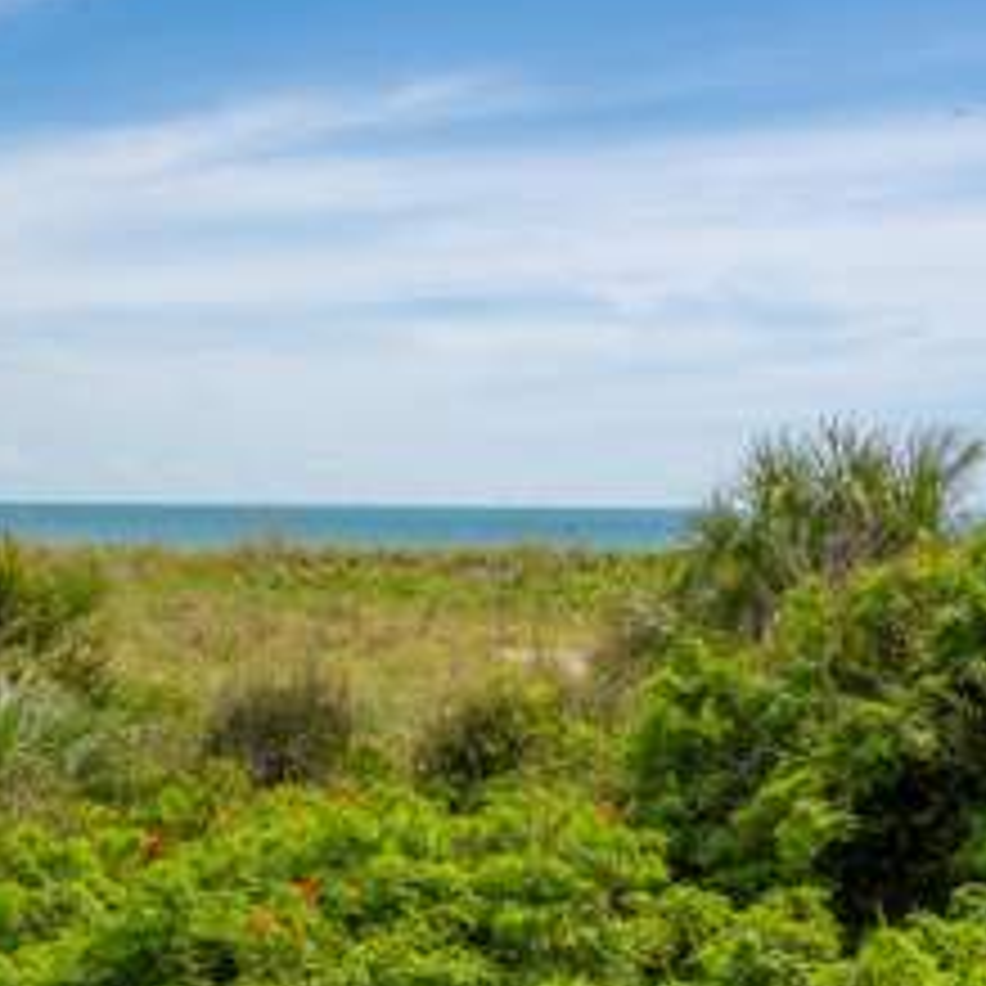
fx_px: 2062
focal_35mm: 64
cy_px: 558
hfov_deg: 25.6
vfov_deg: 26.9
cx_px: 2
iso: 100
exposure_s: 1/200
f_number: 8
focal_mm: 28
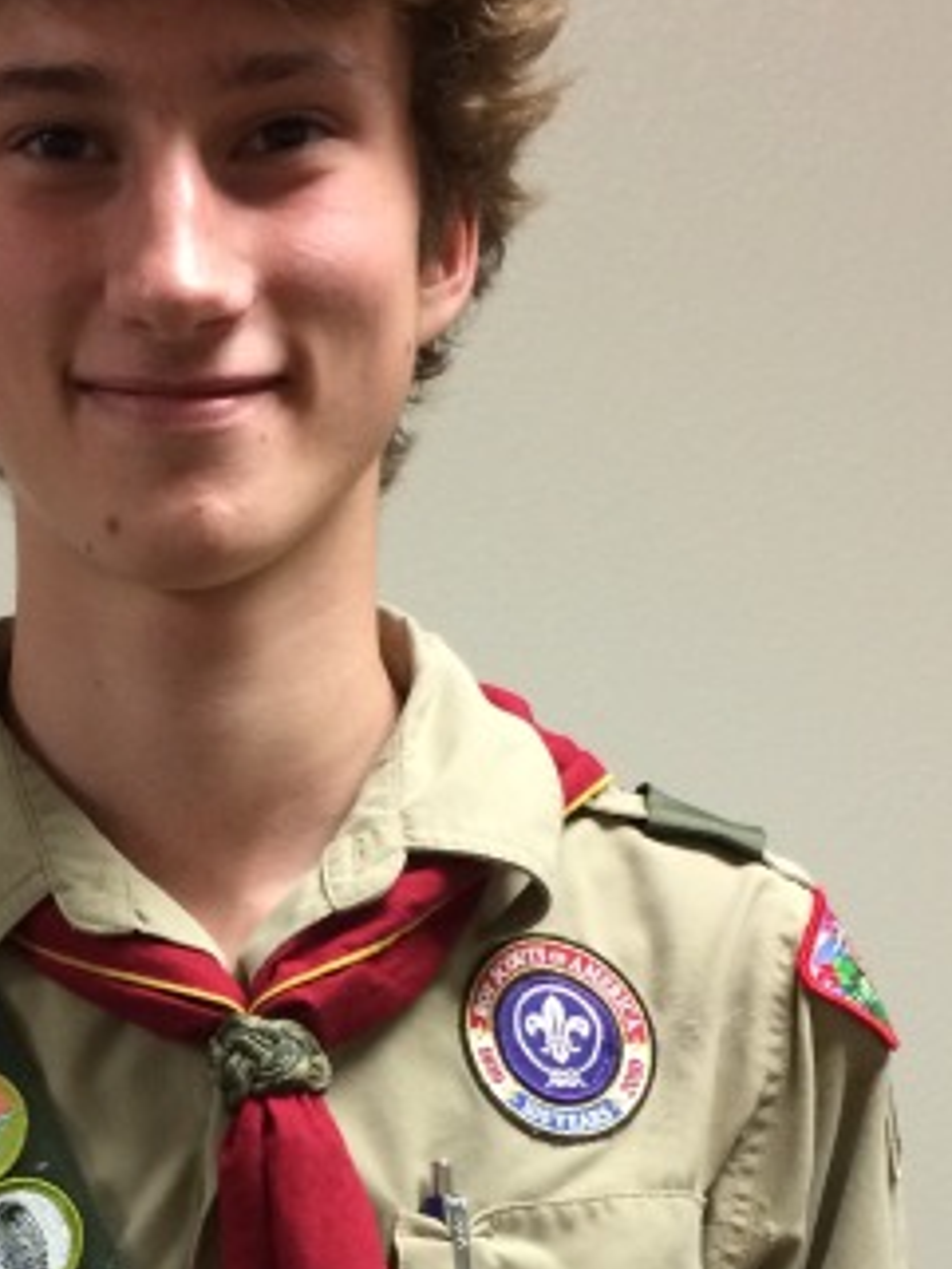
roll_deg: +1.7
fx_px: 2822
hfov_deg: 18.9
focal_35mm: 77
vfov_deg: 24.6
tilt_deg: -12.1
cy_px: 1133
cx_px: 162
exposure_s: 1/30
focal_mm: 4.15
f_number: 2.2
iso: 125
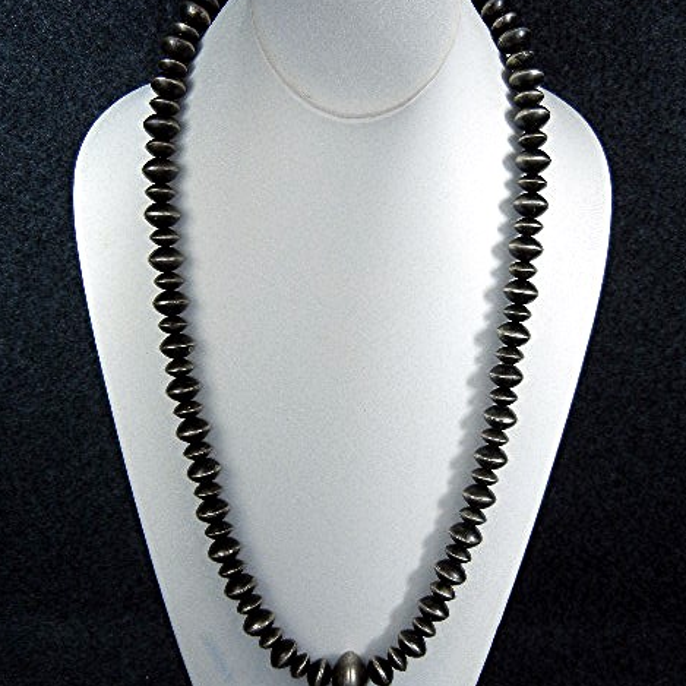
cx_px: 345
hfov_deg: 40.9
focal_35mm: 41
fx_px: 919
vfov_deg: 40.9
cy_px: 367
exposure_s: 1/38
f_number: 3.6
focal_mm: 6.2
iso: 160
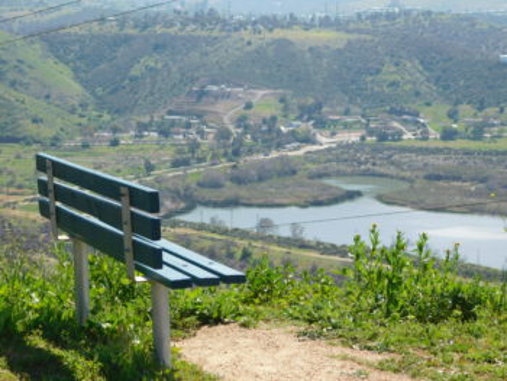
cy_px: 190
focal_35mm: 91
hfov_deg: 21.5
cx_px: 254
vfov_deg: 16.3
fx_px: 1334
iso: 125
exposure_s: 1/500
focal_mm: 16.1
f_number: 4.5
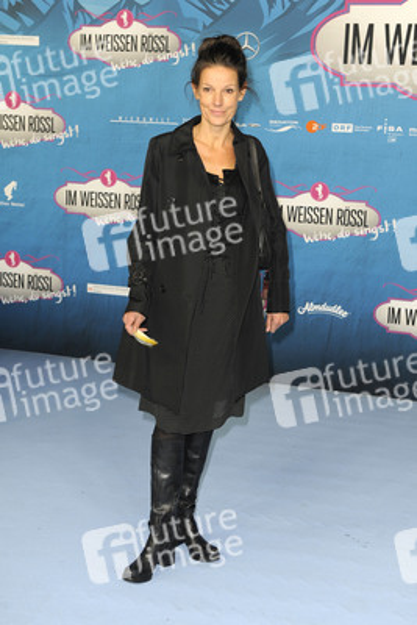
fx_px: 868
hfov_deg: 27.0
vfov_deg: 39.6
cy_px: 312
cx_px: 208
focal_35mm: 50
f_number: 5
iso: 1000
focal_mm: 50
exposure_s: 1/100
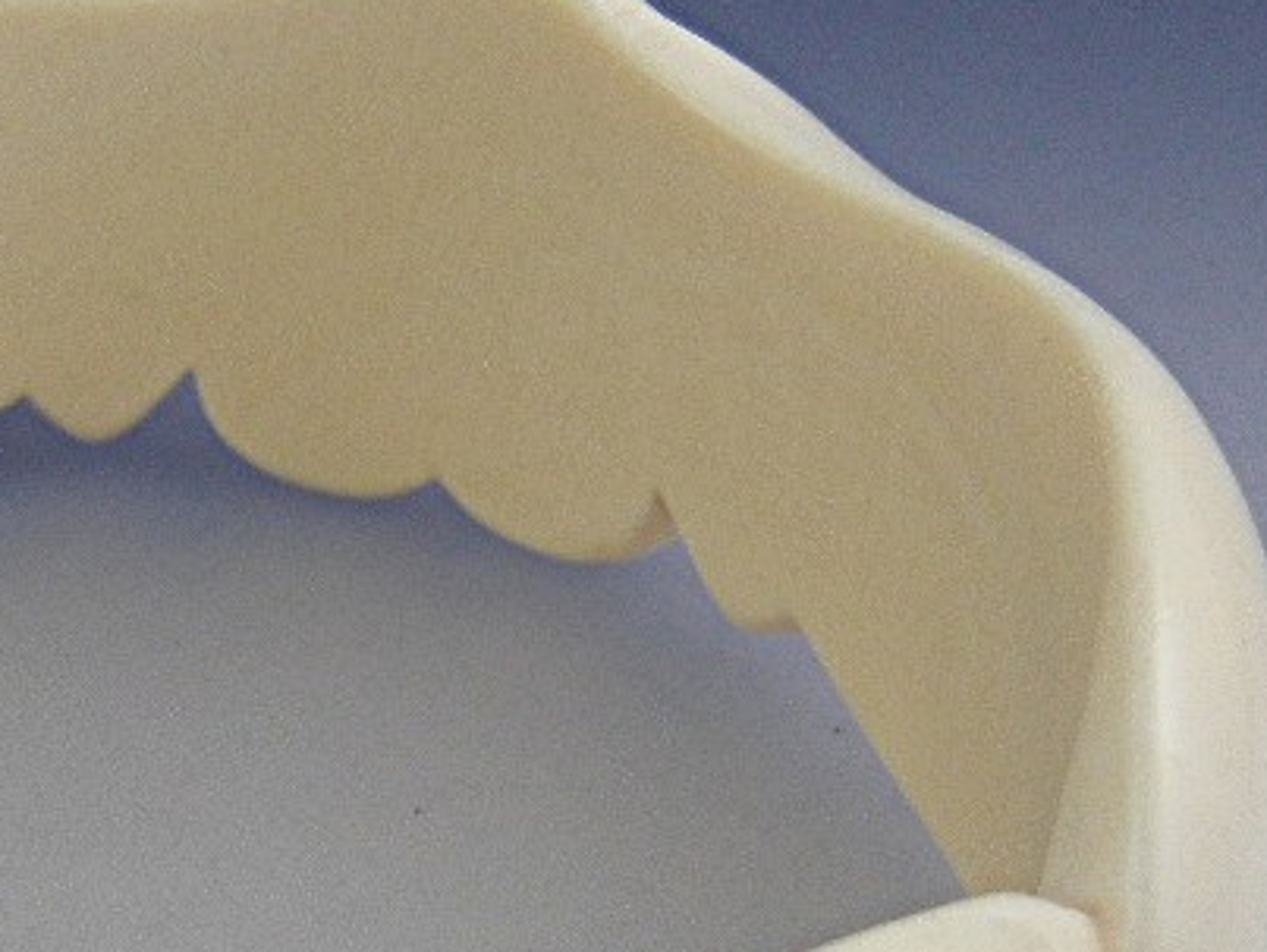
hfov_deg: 14.7
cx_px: 53
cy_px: 873
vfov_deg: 11.2
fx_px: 4836
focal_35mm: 132
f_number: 3.9
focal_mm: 9.3
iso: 160
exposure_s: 1/84.3
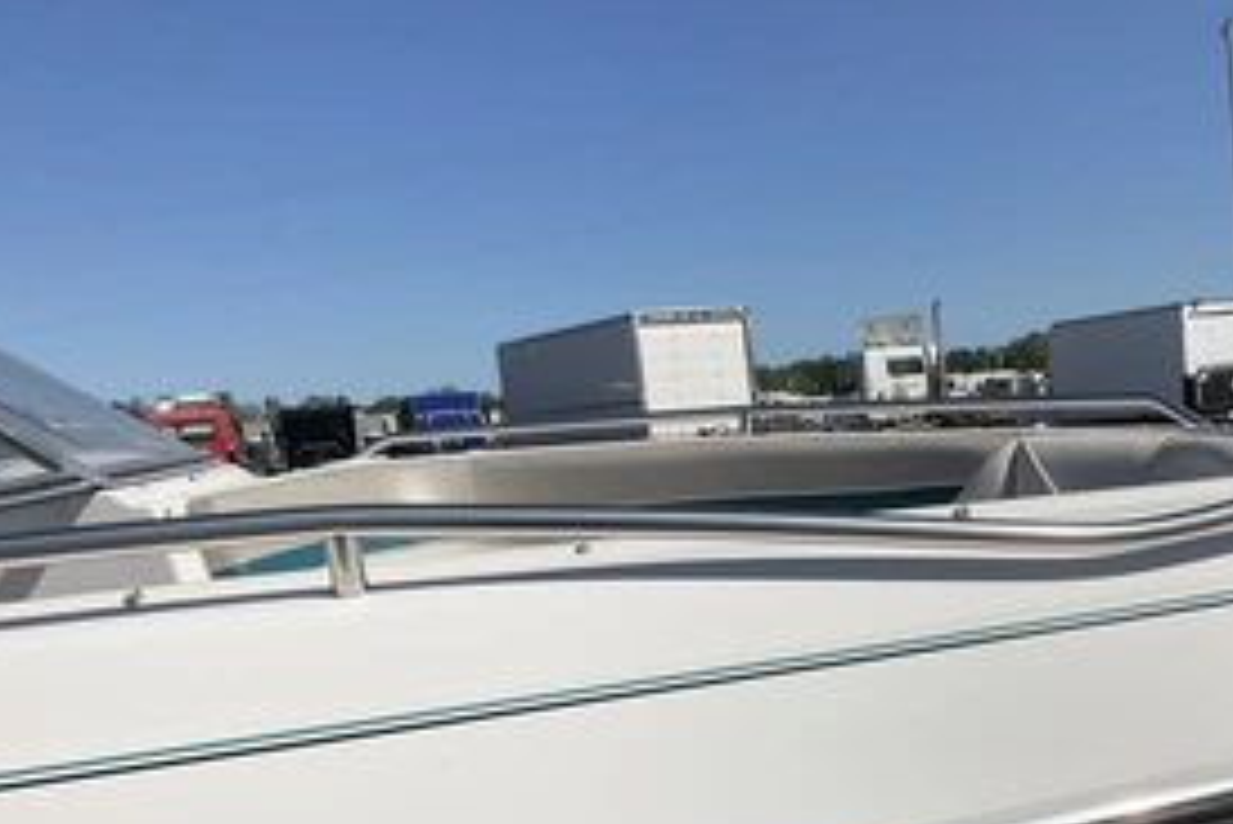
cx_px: 873
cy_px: 621
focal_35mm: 44
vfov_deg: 30.0
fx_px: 1508
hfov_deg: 43.5
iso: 25
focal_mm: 3
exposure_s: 1/5814
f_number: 1.8
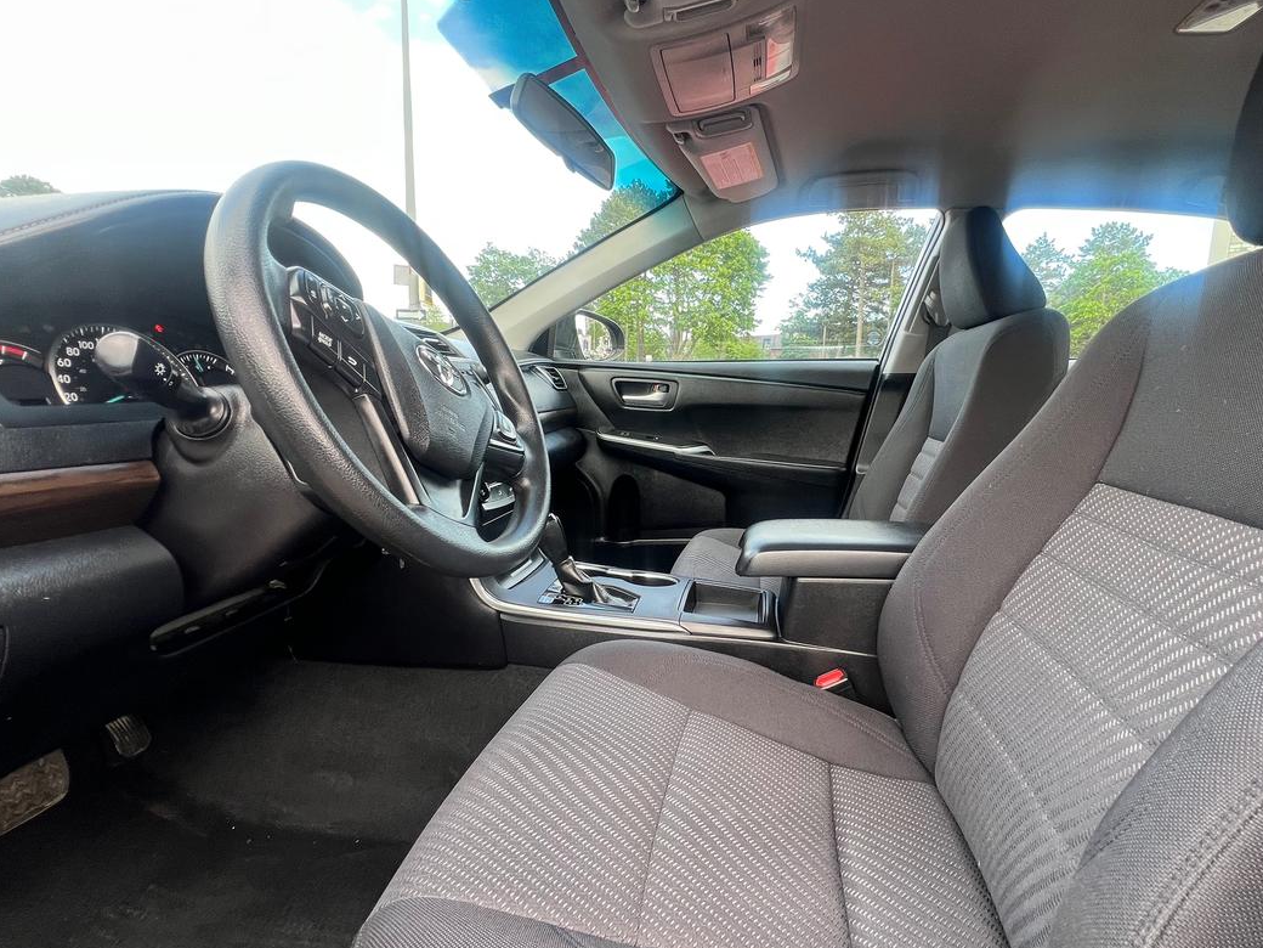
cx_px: 712
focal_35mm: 16
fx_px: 584
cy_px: 480
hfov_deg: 94.0
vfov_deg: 78.1
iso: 64
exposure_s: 1/99
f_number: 1.8
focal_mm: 1.57
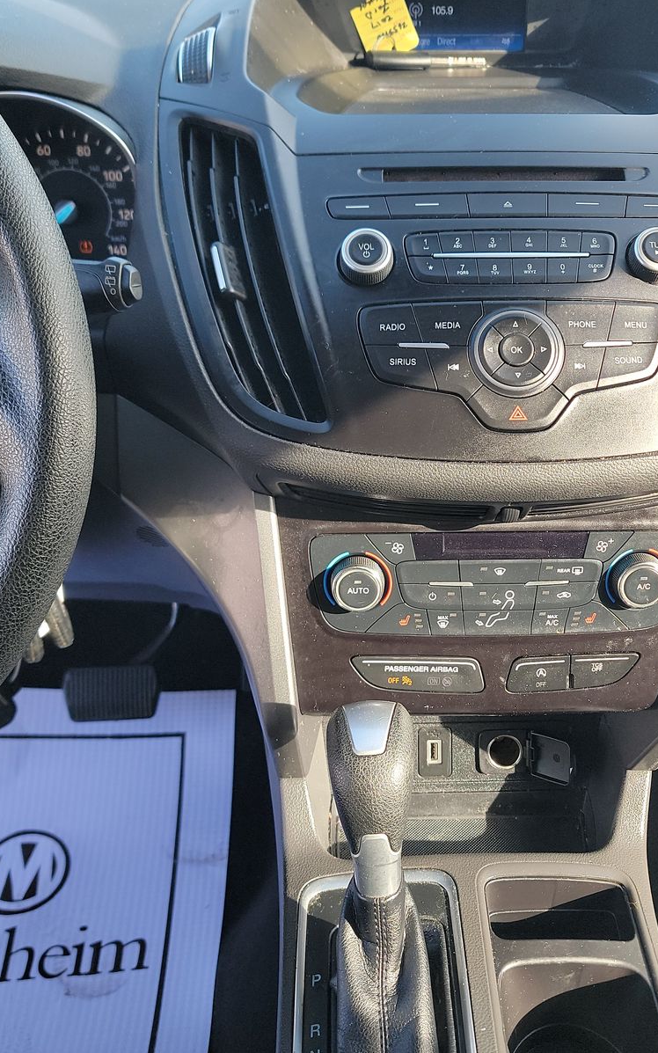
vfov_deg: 56.7
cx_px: 387
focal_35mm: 34
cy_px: 526
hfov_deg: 37.2
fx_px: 976
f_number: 1.8
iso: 98
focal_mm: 6.7
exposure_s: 1/119
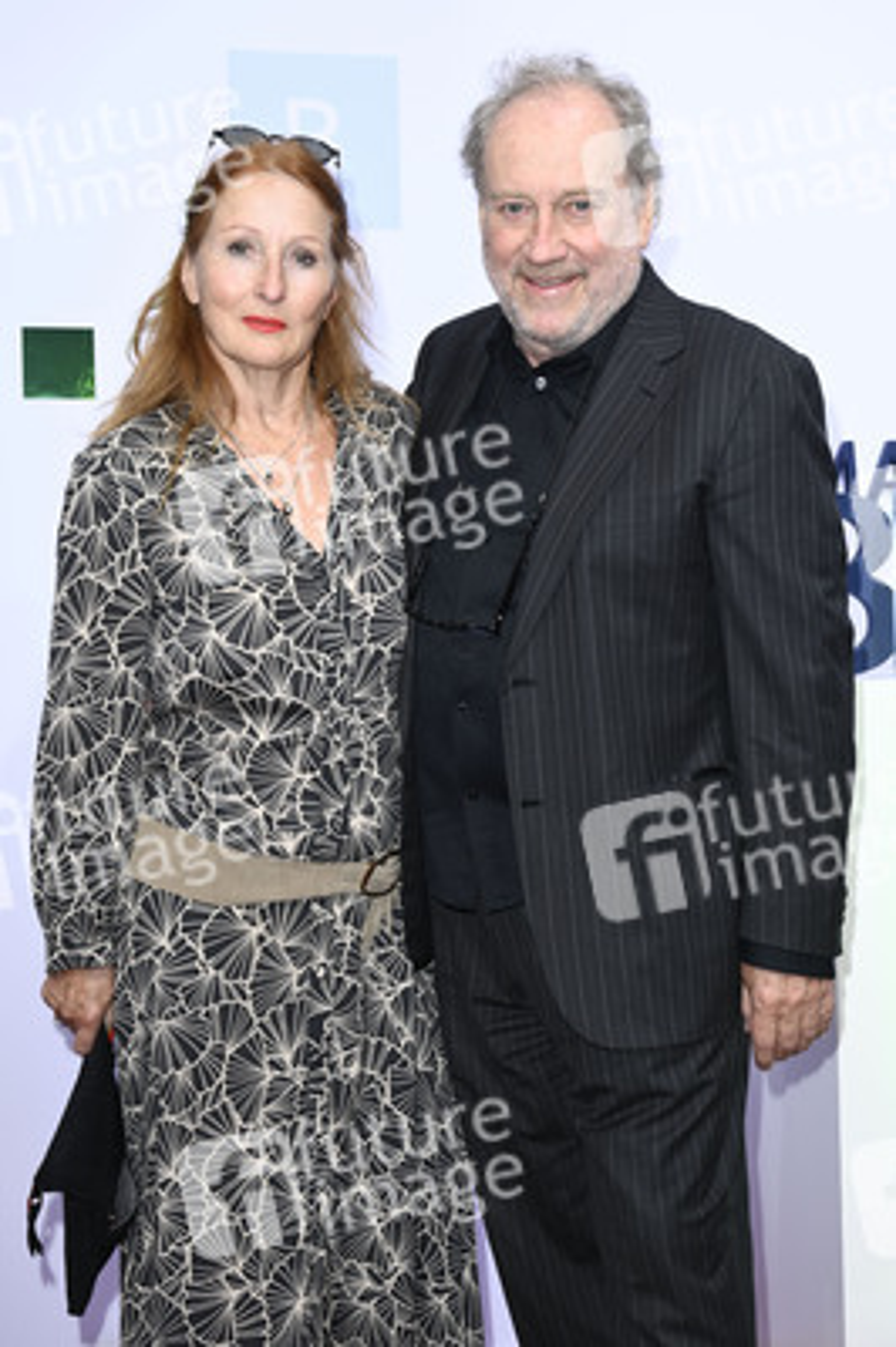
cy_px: 674
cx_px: 448
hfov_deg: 22.6
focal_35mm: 60
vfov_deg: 33.4
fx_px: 2244
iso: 400
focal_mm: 60
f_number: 6.3
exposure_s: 1/250
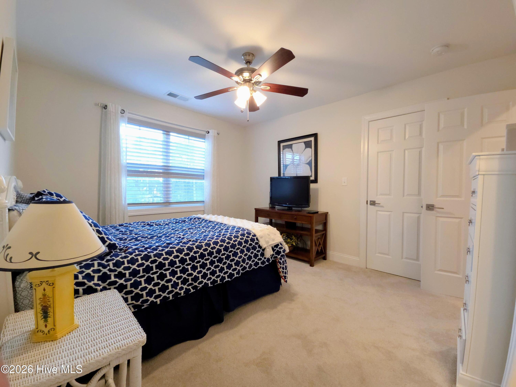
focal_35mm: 13
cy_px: 194
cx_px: 258
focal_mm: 2.2
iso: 160
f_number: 2.2
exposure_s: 1/30
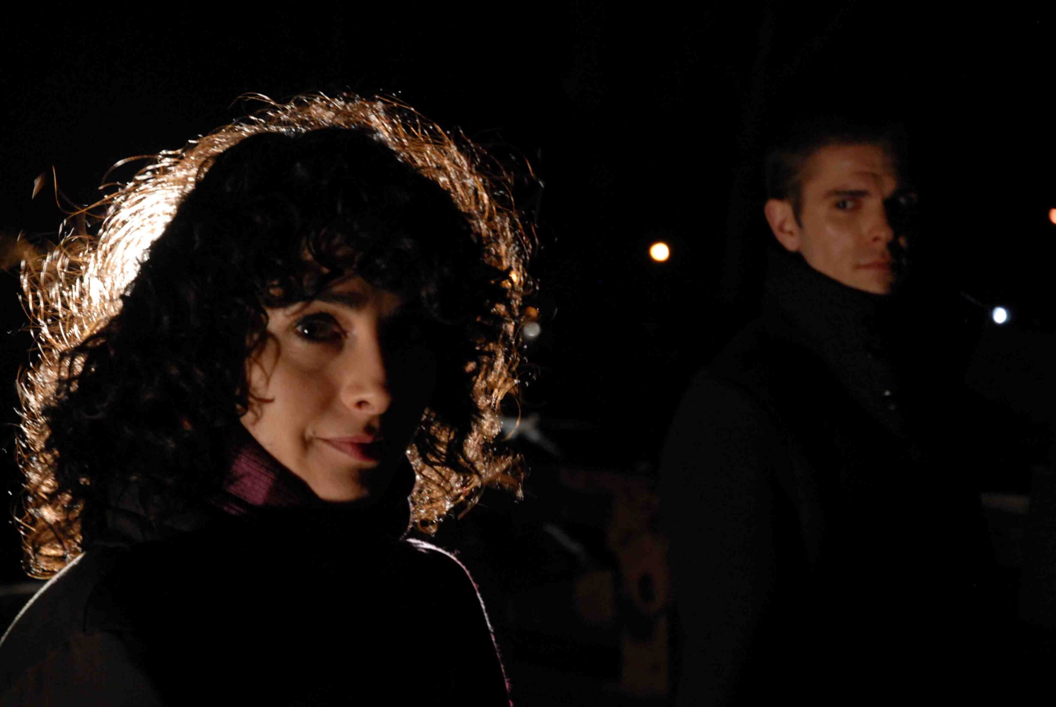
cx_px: 528
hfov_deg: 28.0
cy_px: 354
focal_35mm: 72
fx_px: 2115
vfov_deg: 19.0
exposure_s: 1/25
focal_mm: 48
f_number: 4.5
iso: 800
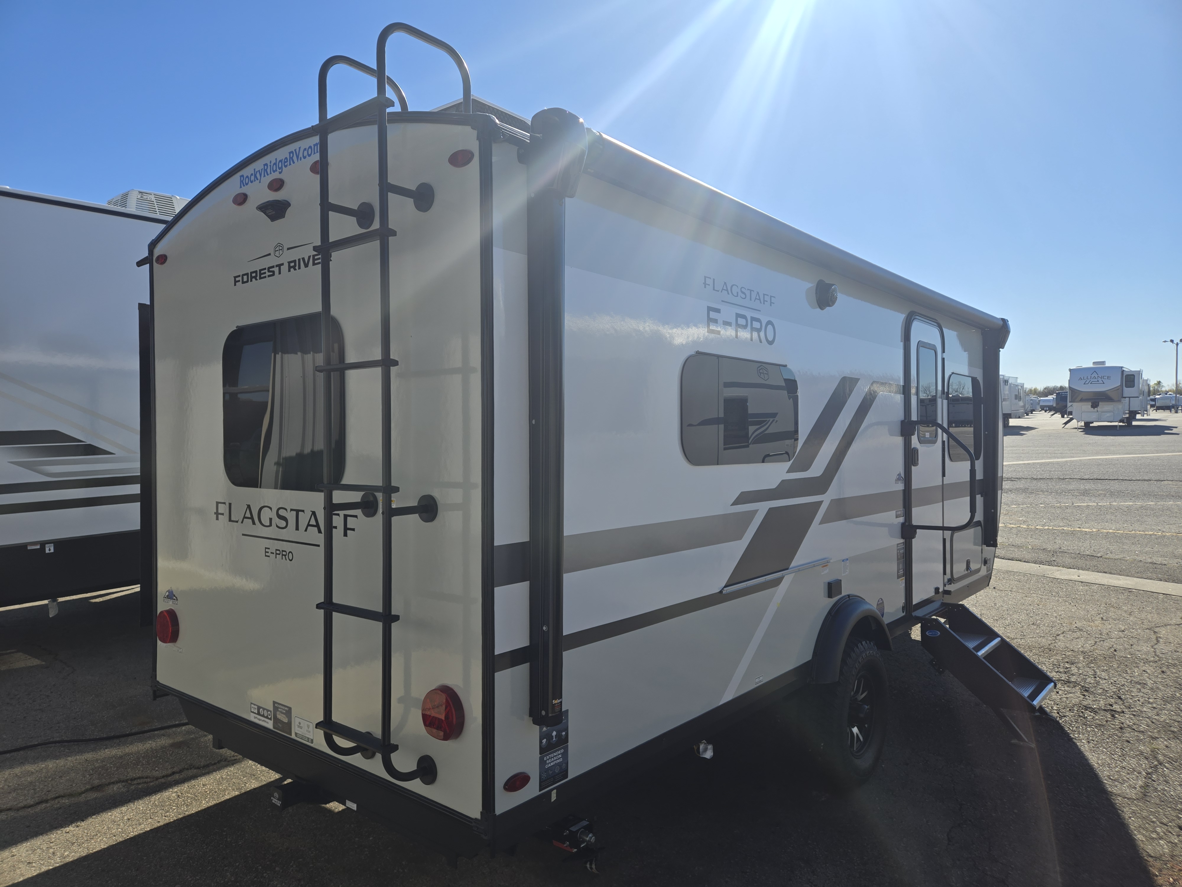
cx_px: 591
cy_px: 444
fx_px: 785
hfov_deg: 73.9
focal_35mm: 23
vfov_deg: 58.9
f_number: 1.8
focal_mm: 5.4
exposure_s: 1/2043
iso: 25
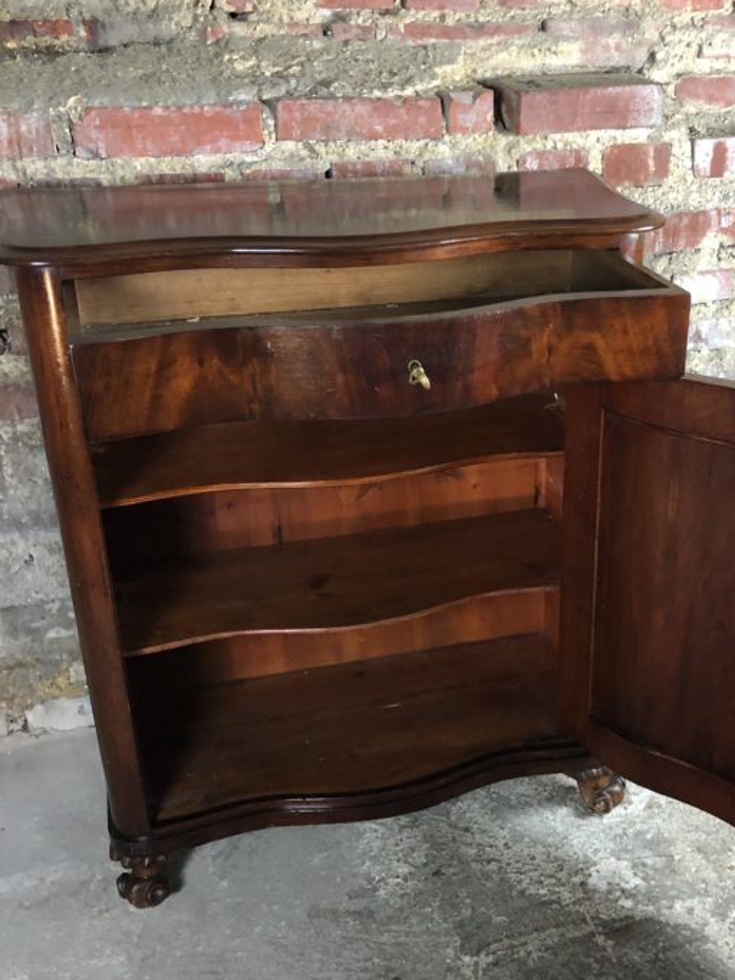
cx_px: 531
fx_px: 1189
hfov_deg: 33.8
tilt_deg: -27.4
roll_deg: -1.4
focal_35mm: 42
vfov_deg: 44.6
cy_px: 575
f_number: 1.8
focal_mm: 4
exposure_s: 1/17
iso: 80
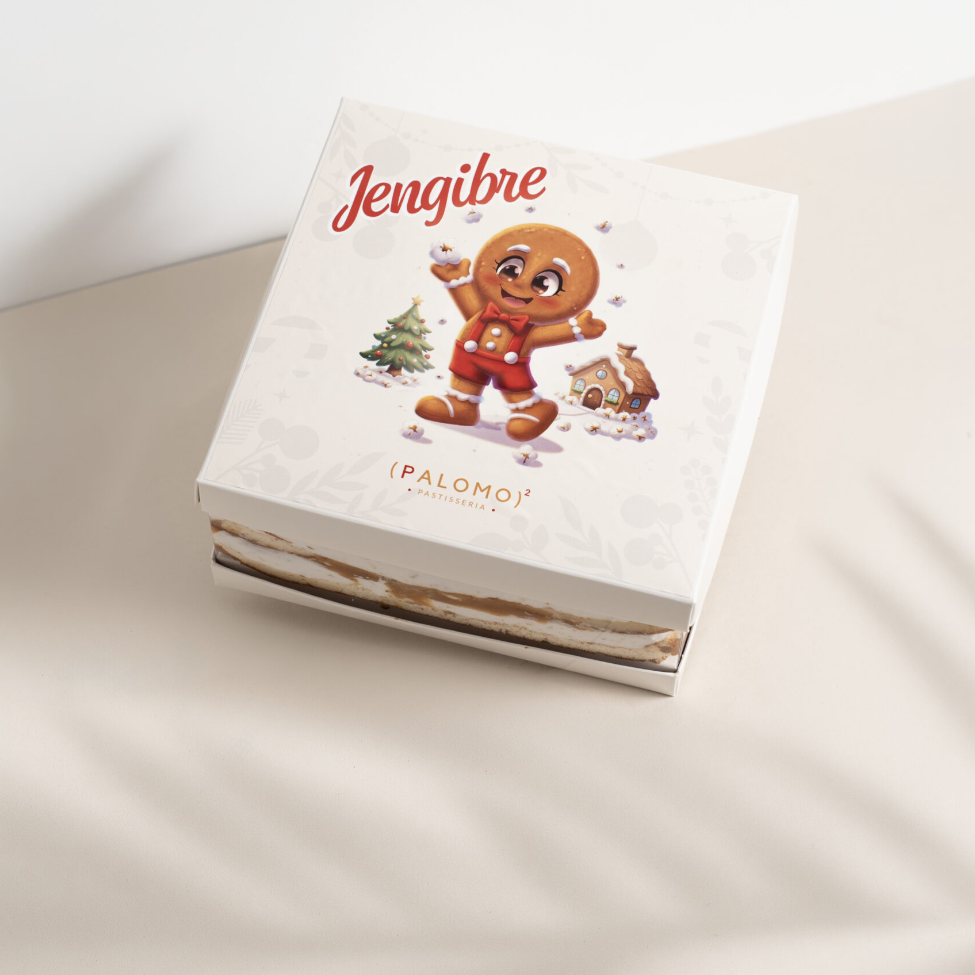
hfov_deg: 22.5
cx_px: 489
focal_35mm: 77
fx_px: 2454
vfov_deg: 22.4
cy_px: 337
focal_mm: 60
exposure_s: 1/125
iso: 200
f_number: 5.6
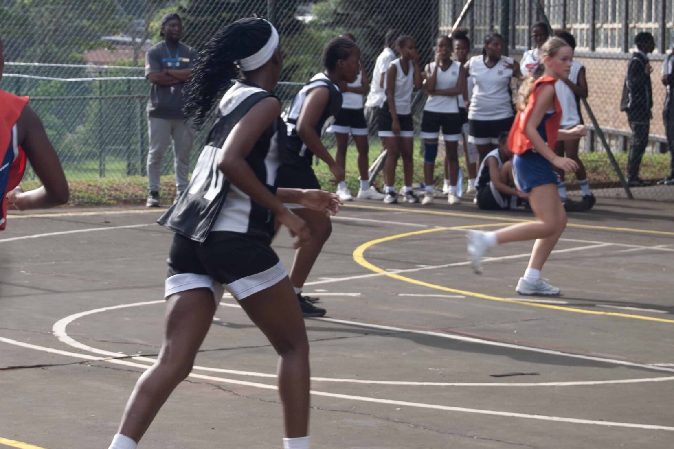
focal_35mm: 128
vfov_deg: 10.7
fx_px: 2392
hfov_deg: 16.0
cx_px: 237
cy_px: 110
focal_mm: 55
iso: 100
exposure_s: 1/160
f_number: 6.3
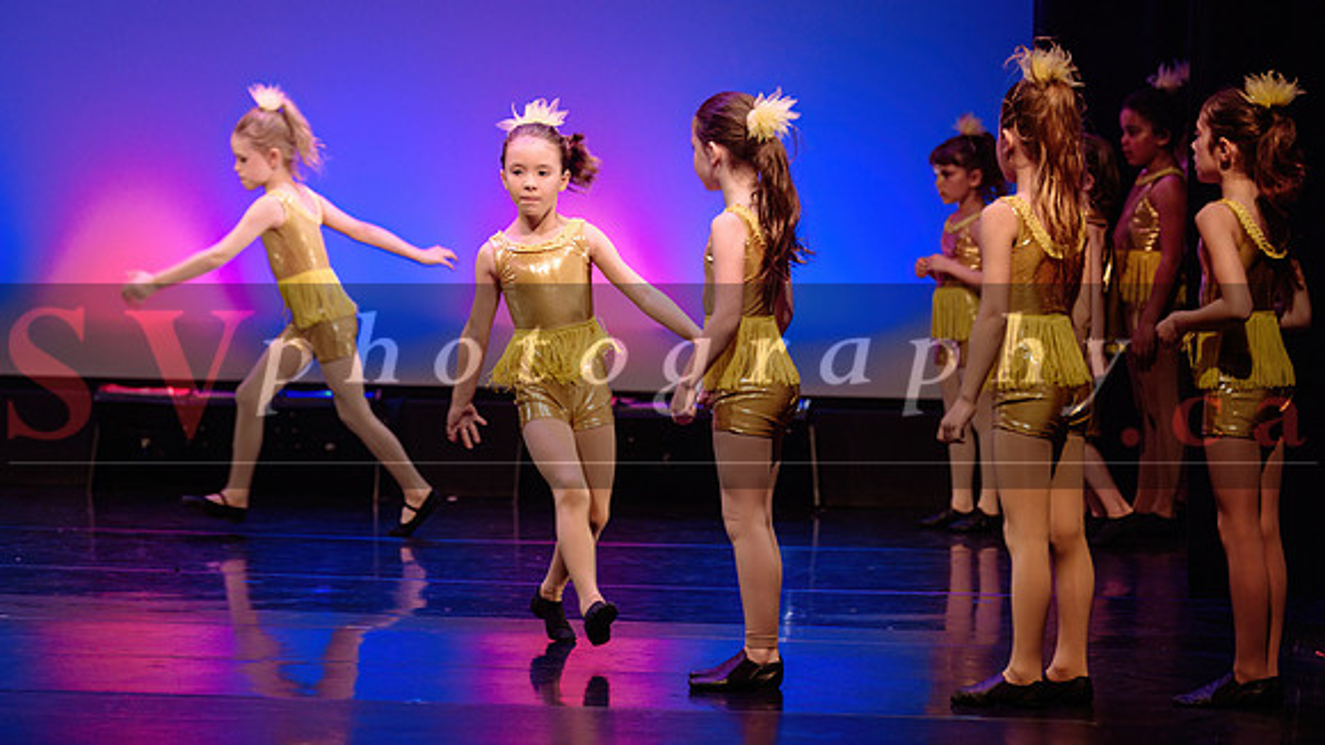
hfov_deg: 13.6
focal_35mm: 158
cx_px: 554
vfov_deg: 7.6
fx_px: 5568
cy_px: 256
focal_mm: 130
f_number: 2.8
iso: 1600
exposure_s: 1/320
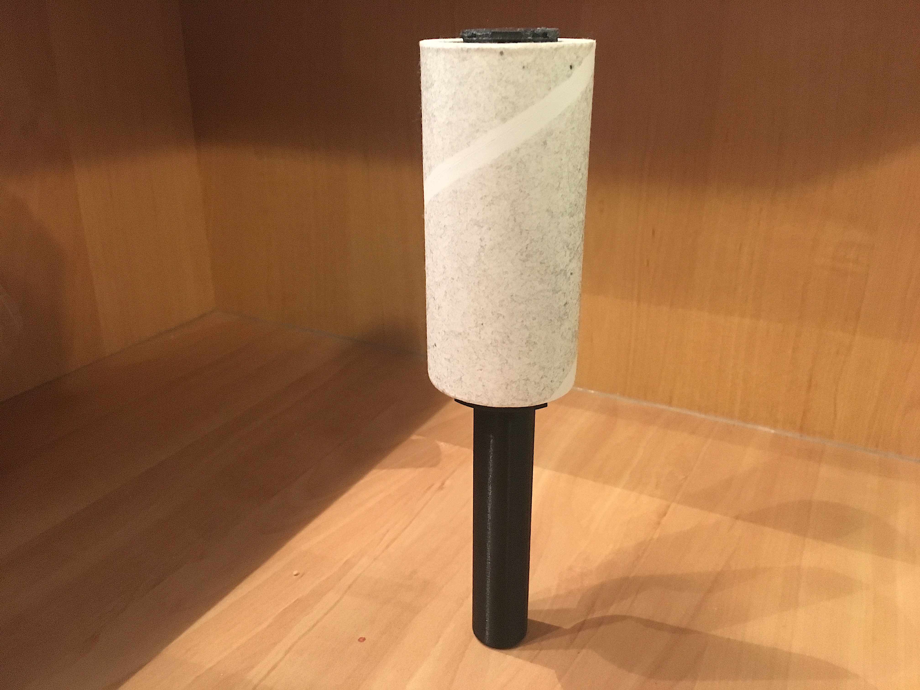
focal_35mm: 29
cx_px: 460
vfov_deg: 48.2
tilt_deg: -22.2
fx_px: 771
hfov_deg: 61.7
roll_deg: -0.8
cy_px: 345
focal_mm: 4.15
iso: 320
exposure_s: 1/17
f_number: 2.2
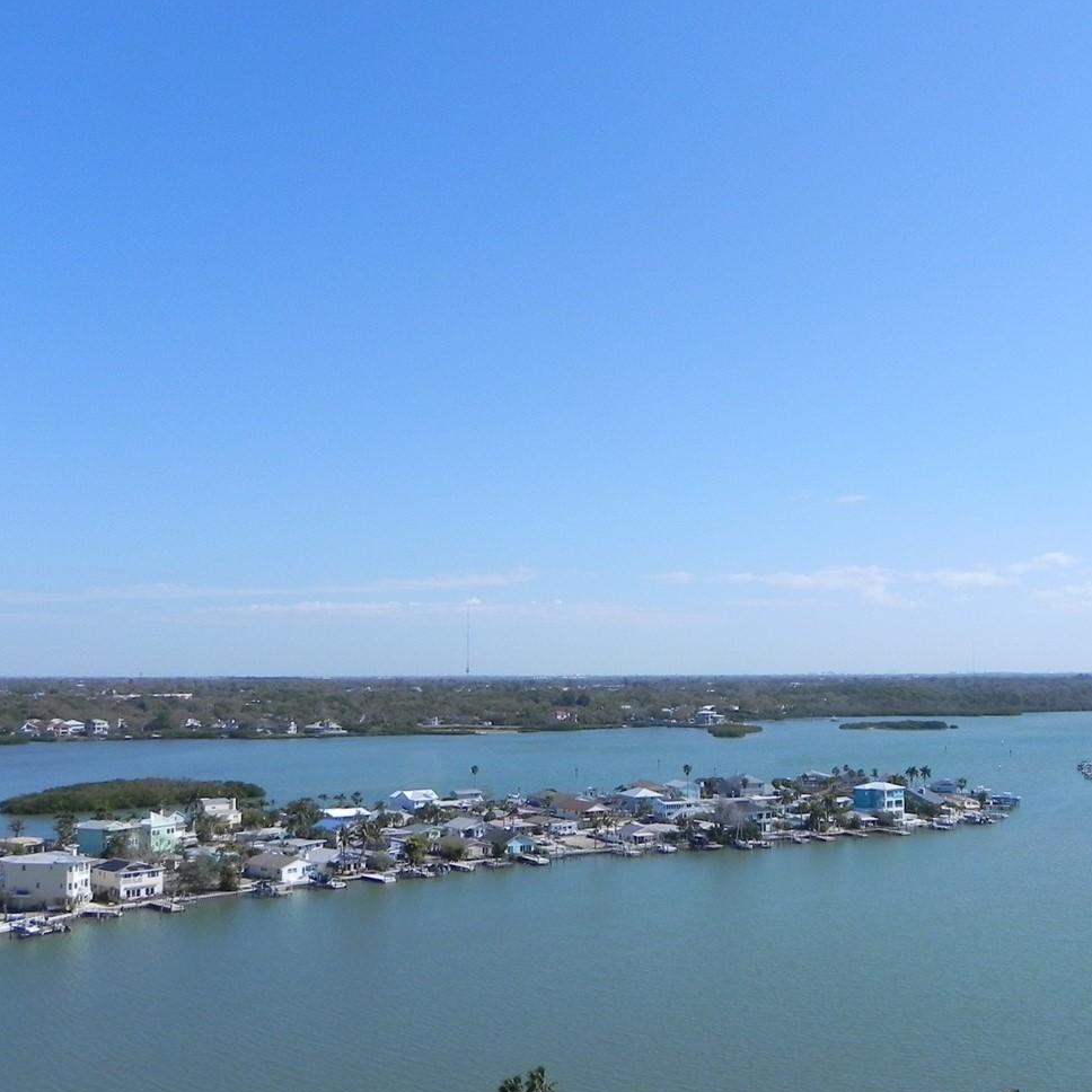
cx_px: 739
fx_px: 1356
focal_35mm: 38
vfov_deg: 43.8
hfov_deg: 43.2
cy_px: 619
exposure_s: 1/546
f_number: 8
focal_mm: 4.6
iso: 160
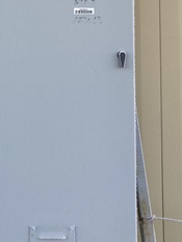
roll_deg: -0.9
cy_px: 44
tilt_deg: +2.7
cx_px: -11
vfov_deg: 29.5
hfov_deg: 21.9
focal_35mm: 64
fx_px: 448
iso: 20
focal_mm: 3.99
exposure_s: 1/169
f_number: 1.8
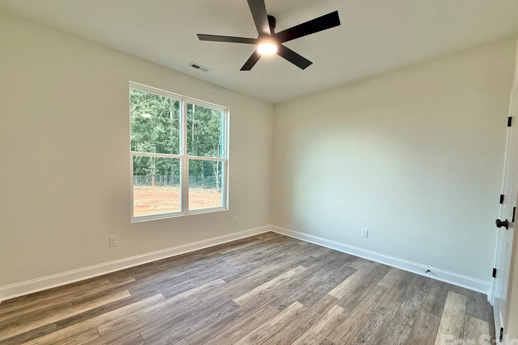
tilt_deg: -3.4
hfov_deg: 100.4
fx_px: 216
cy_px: 186
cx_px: 257
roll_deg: -1.2
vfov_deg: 77.2
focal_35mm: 15
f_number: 2.2
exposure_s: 1/99
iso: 250
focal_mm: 2.22
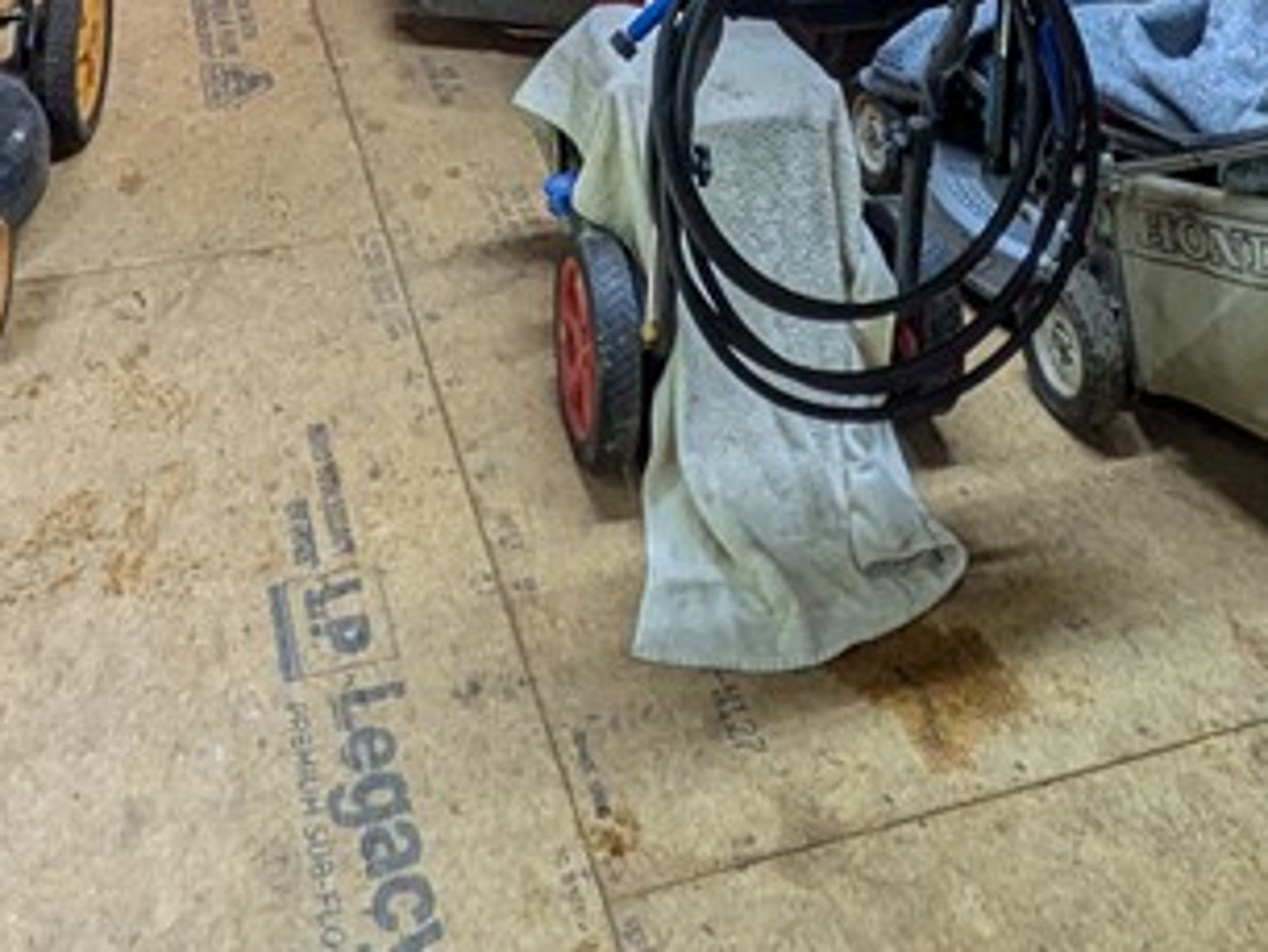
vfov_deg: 23.5
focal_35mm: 47
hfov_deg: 40.4
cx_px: 642
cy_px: -540
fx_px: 1722
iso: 66
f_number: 2.2
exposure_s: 1/120
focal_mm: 1.83
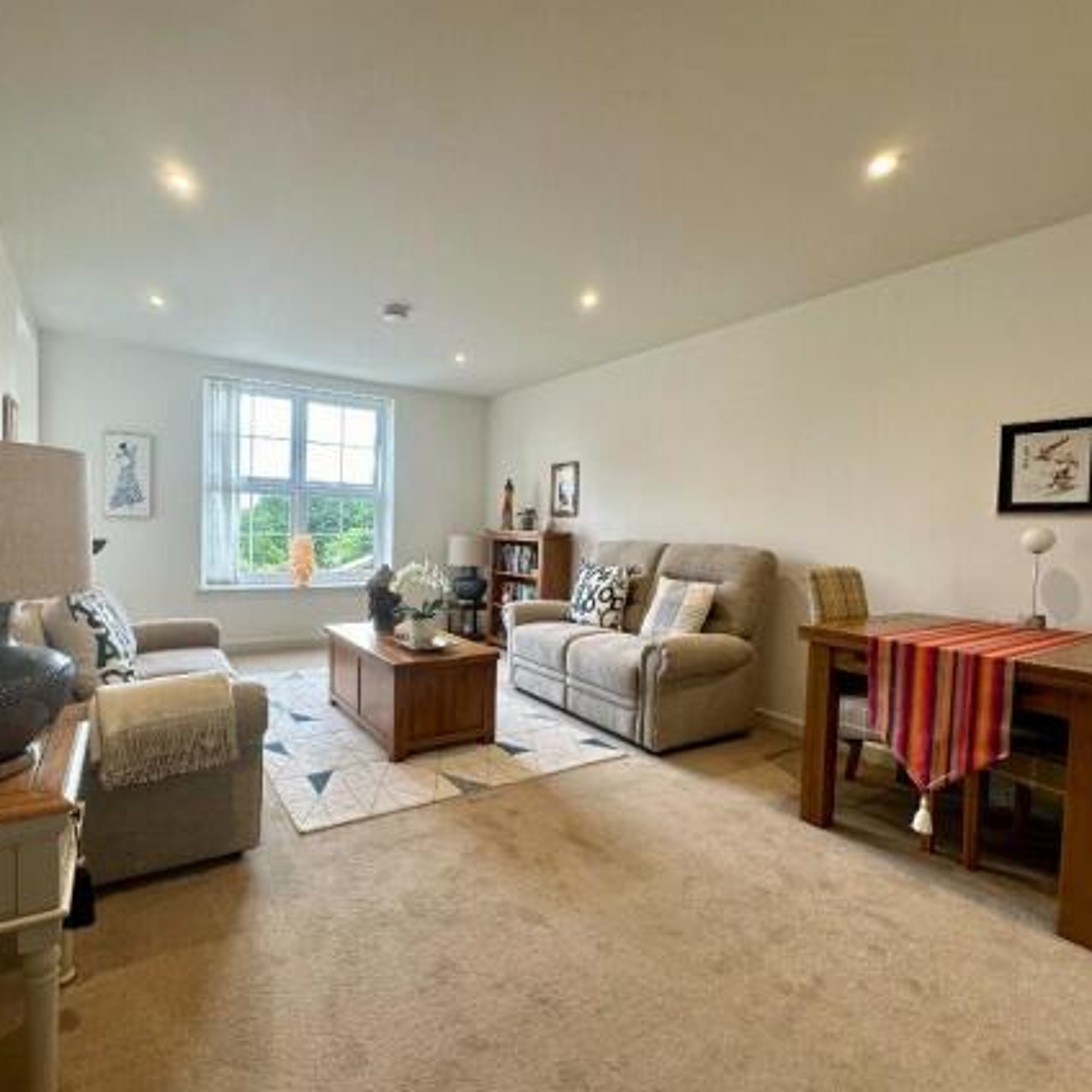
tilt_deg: -1.9
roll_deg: -1.0
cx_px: 485
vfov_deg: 84.0
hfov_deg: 83.7
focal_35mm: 17
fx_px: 607
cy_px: 550
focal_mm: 2.22
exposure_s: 1/100
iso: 100
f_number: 2.2
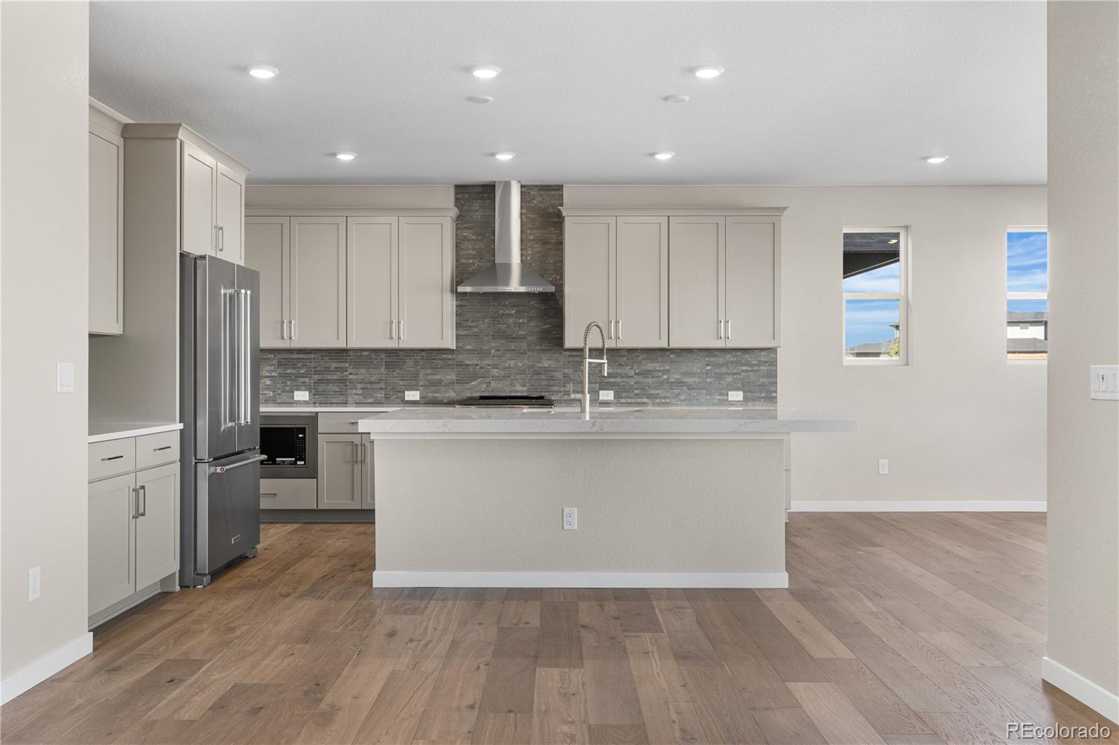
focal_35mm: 30
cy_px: 372
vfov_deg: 44.3
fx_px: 917
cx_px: 560
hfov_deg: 62.8
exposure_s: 1/8
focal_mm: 29.5
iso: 400
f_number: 8
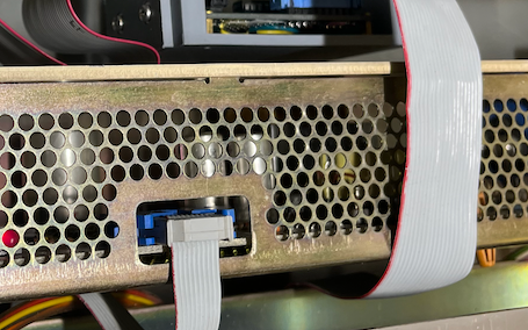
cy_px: 55
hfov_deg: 31.8
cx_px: 81
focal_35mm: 62
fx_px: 892
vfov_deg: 20.6
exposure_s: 1/120
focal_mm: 5.1
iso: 80
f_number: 1.6
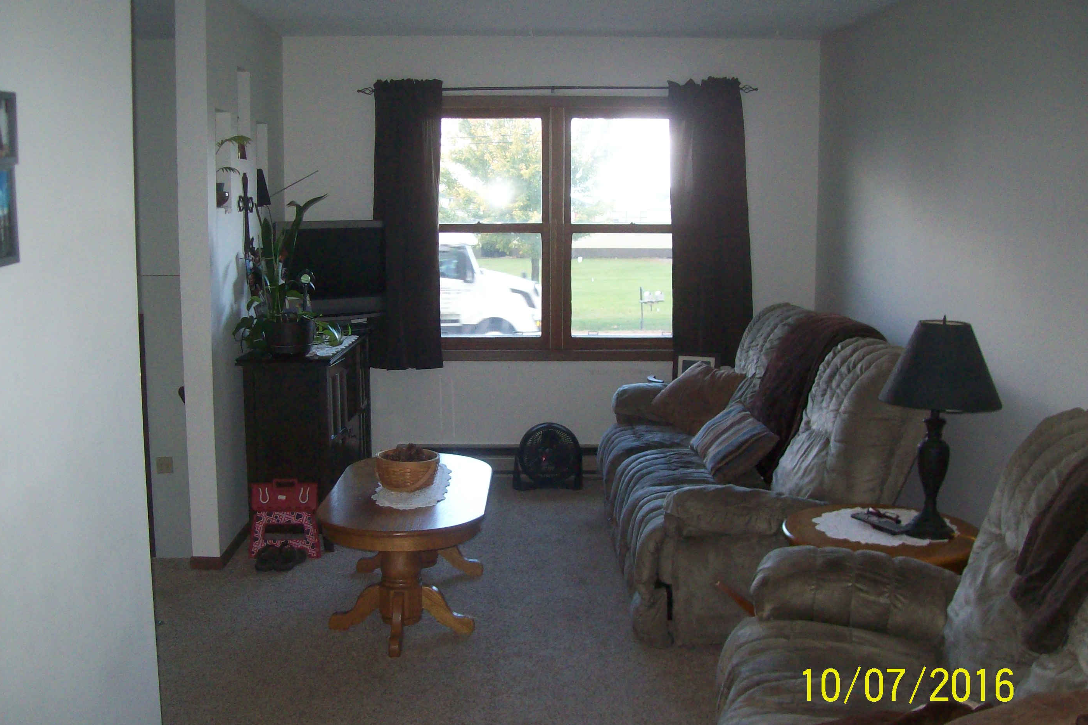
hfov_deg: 50.7
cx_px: 541
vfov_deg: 35.1
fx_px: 1148
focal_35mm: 38
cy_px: 352
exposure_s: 1/64
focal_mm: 6
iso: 200
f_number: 2.7
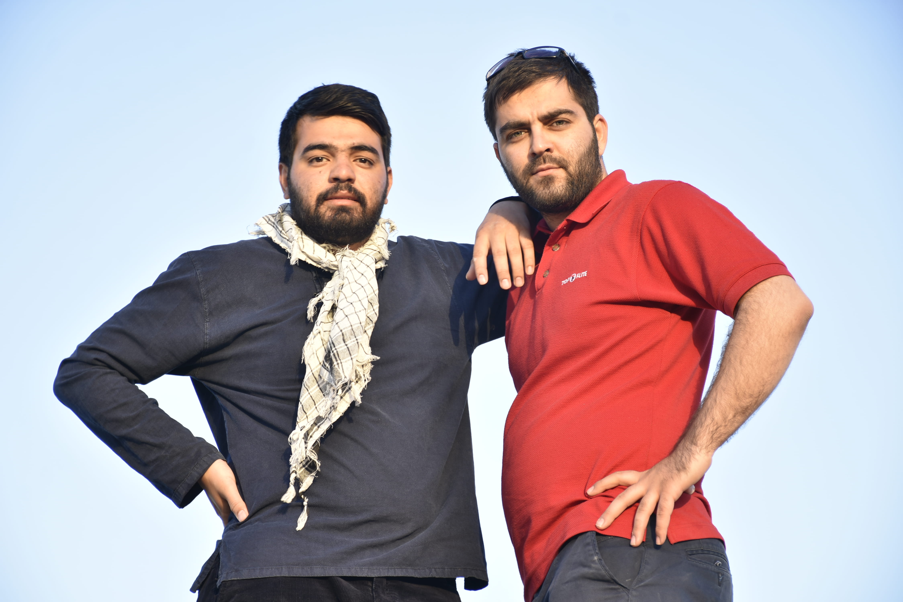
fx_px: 3199
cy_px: 301
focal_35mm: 128
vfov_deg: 10.8
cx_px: 452
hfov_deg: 16.1
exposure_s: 1/30
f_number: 5.3
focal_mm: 85
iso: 100
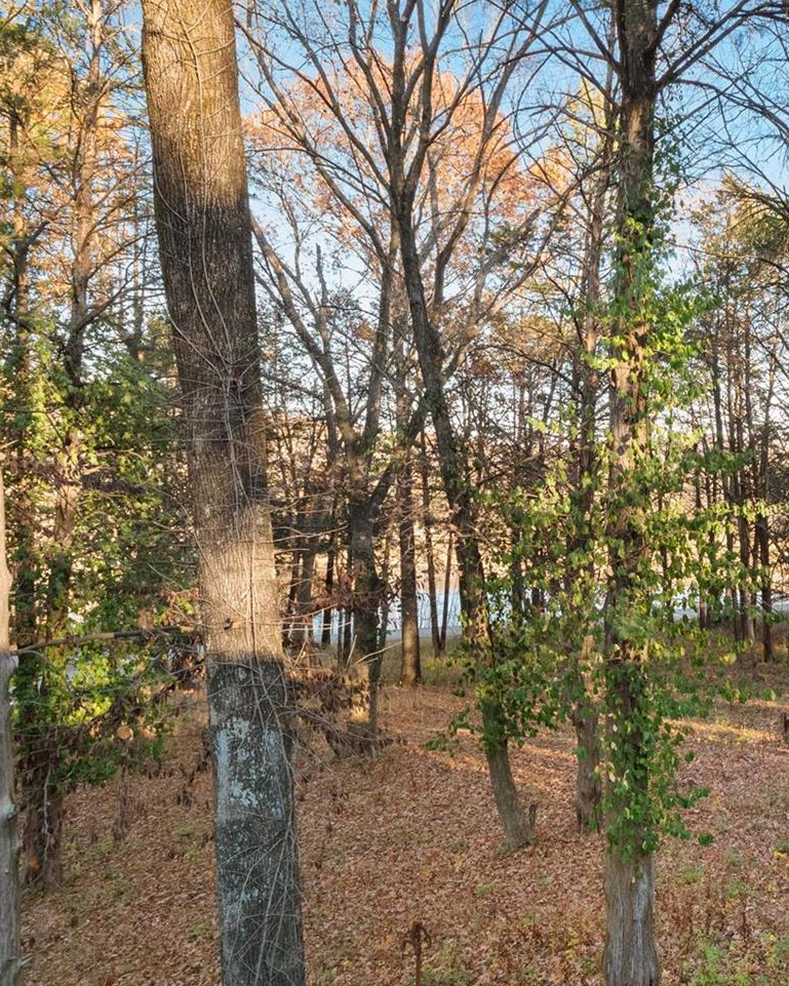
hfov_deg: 53.1
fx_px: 730
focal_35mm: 25
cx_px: 630
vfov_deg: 68.1
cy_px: 482
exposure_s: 1/30
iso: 400
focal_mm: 8
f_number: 8
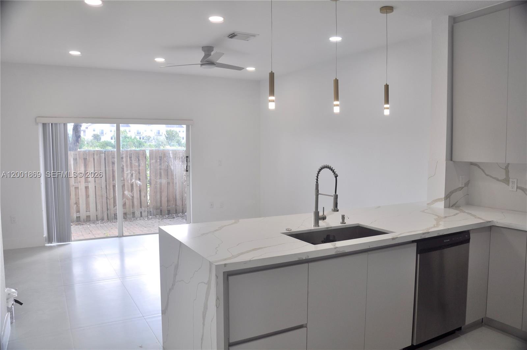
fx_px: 395
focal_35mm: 27
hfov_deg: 67.5
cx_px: 264
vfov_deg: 47.8
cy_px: 175
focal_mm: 18
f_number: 5.6
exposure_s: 1/30
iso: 200
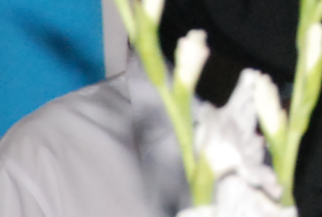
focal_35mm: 876
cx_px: 845
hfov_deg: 2.3
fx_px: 7856
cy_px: -311
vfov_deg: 1.6
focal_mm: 90
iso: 1000
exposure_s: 1/200
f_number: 5.6
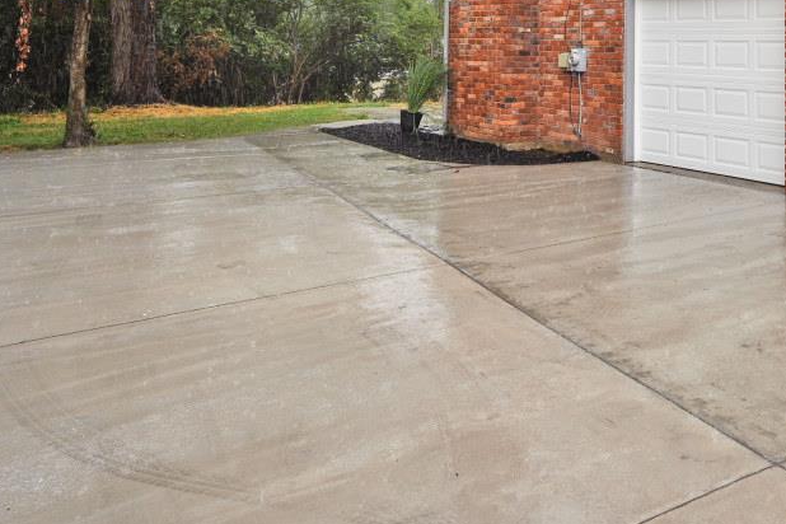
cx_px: 599
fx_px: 769
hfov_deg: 51.6
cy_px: 8
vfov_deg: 34.5
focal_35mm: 35
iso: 250
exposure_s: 1/250
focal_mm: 14.5
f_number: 4
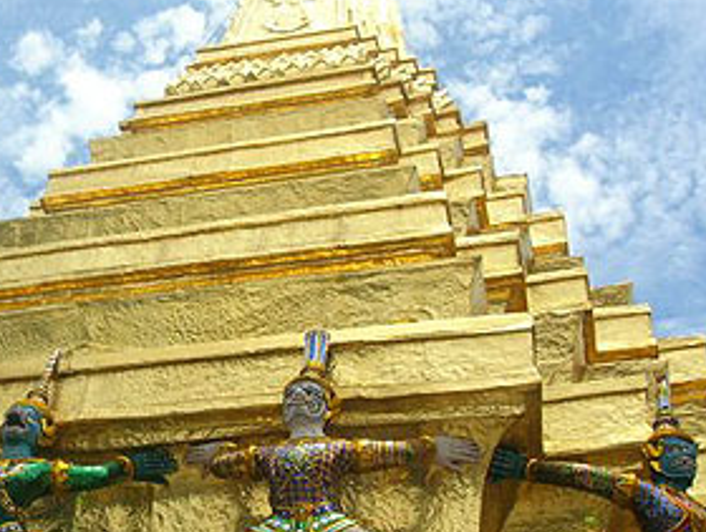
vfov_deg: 24.1
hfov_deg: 31.1
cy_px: 285
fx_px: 1246
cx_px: 187
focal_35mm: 61
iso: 64
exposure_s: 1/762
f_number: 4.8
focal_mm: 7.8
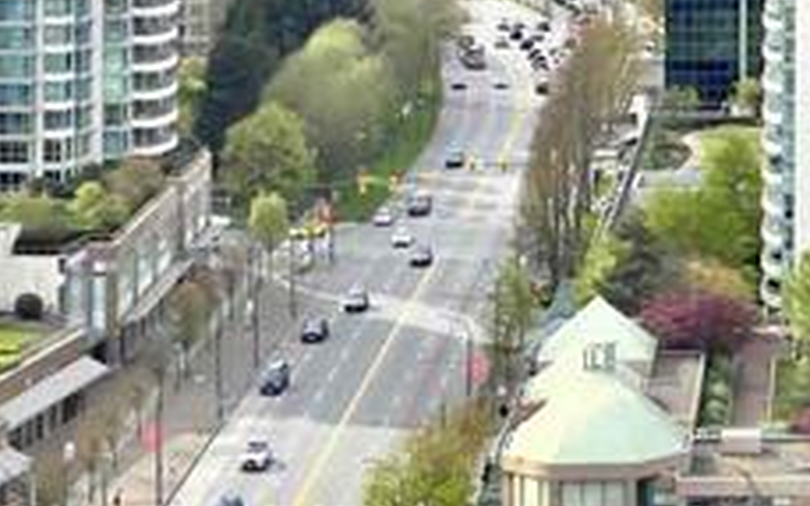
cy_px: -226
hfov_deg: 10.8
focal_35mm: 190
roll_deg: -0.8
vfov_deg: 6.8
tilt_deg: -3.2
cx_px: 1040
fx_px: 4193
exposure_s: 1/1946
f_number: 2.2
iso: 20
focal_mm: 7.5
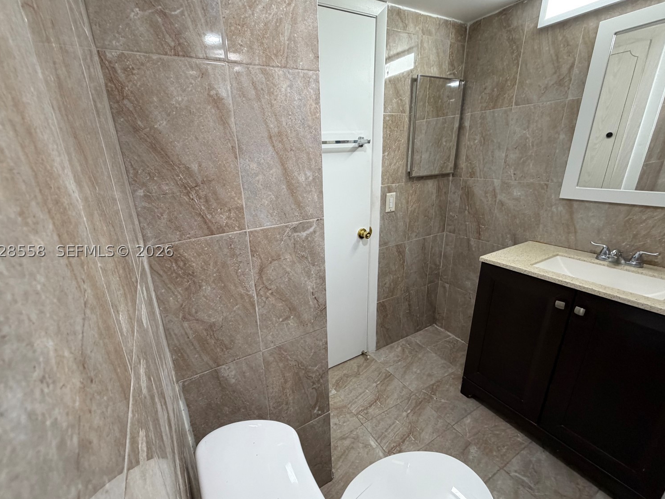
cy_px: 251
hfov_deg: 98.0
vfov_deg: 81.8
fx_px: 288
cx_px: 310
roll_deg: +2.8
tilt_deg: -18.6
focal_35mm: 15
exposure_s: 1/120
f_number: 2.2
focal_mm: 2.22
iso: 200
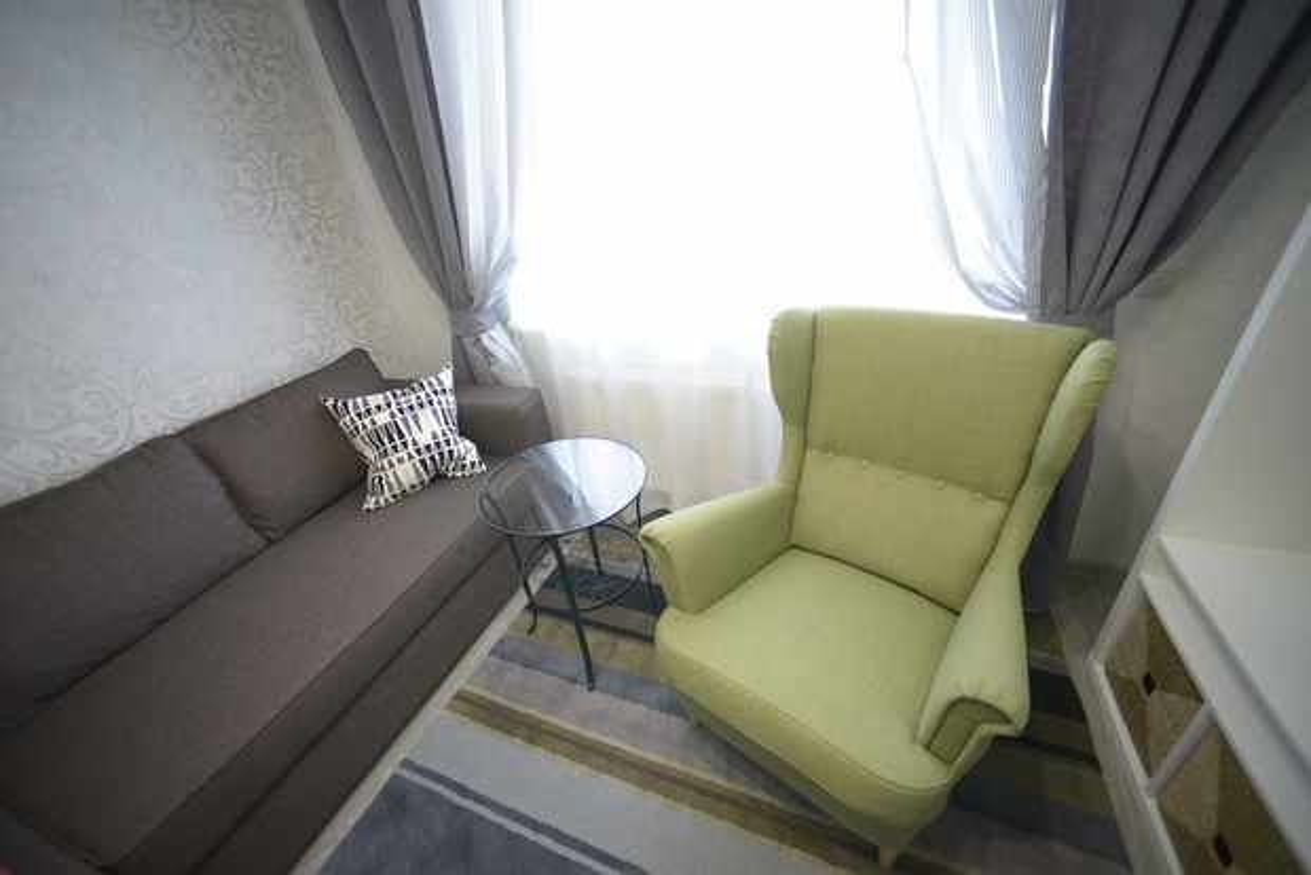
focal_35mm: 14
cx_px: 656
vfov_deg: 81.3
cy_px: 438
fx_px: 510
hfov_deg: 104.2
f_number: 4
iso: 1250
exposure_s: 1/60
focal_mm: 14
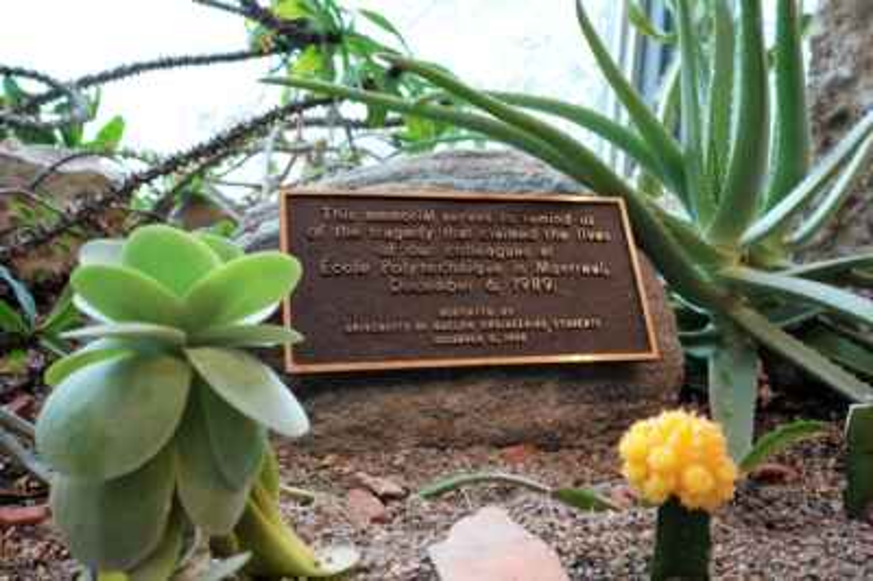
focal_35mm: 33
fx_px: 800
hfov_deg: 57.3
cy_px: 290
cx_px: 436
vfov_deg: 39.9
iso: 200
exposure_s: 1/40
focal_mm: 12.32
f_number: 2.5
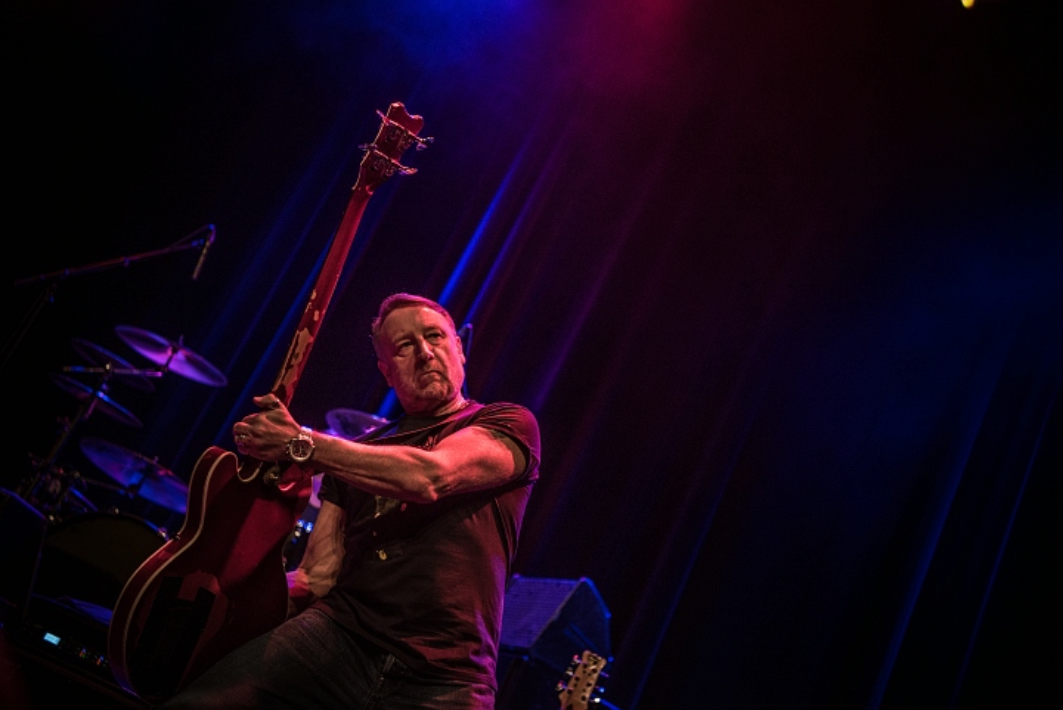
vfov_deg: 27.0
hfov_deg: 39.6
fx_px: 1477
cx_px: 532
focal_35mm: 50
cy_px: 355
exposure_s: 1/80
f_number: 2.8
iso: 1000
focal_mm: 50
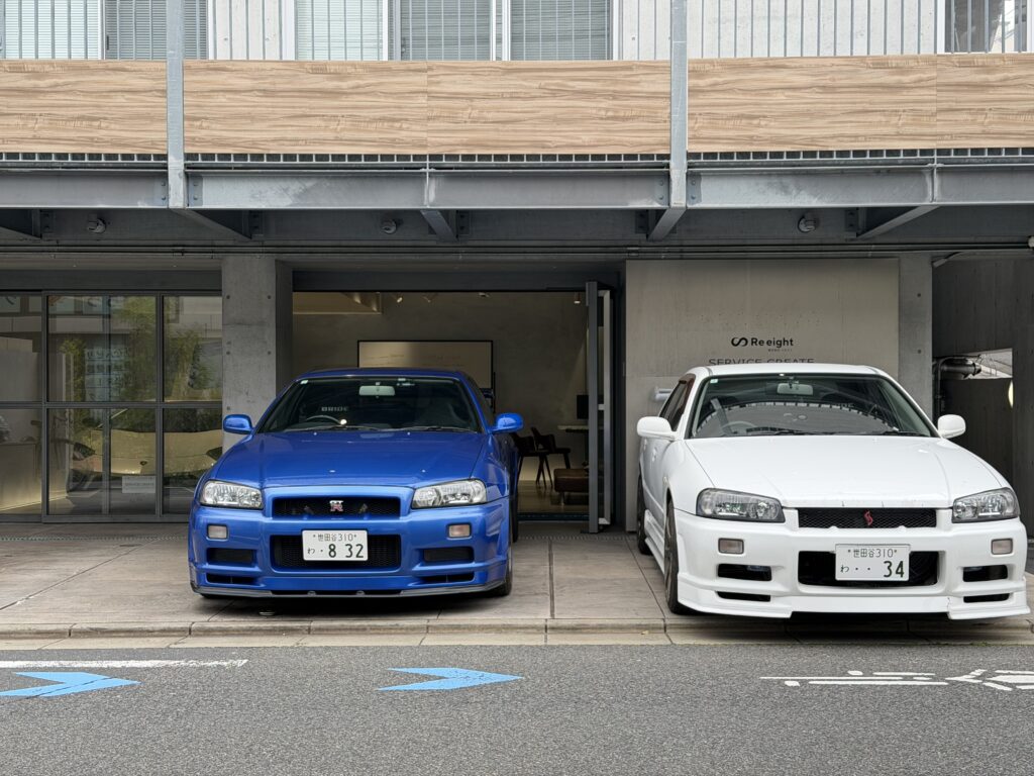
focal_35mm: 48
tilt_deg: +0.3
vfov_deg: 30.3
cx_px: 517
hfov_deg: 39.7
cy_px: 388
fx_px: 1434
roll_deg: +0.3
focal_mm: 6.76
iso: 80
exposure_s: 1/646
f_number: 1.78
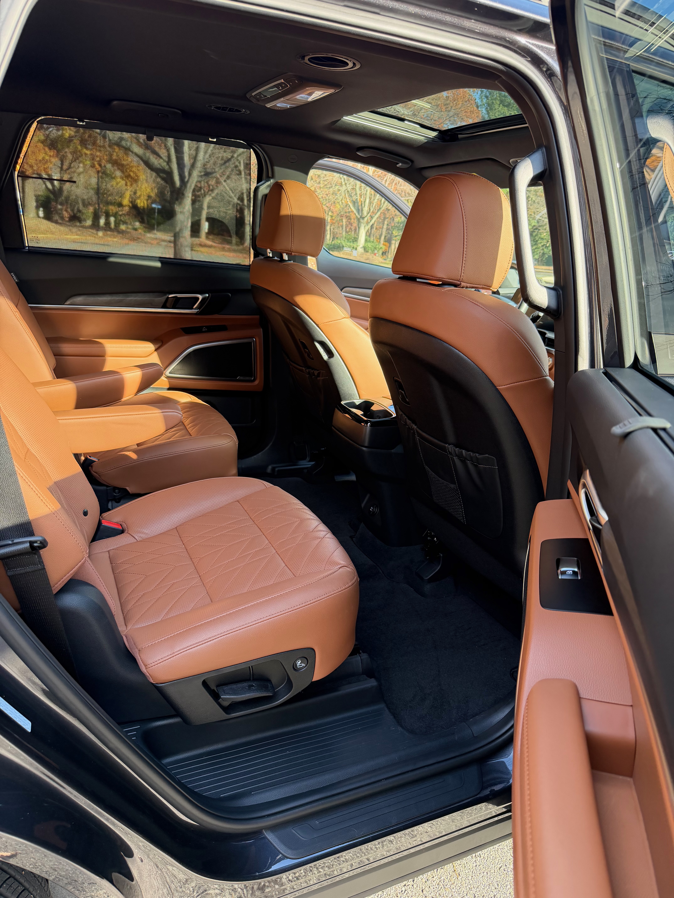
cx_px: 337
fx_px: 623
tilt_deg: -19.6
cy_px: 449
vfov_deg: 71.6
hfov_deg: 56.8
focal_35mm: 24
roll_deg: -6.9
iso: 200
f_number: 1.78
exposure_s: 1/170
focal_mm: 6.76
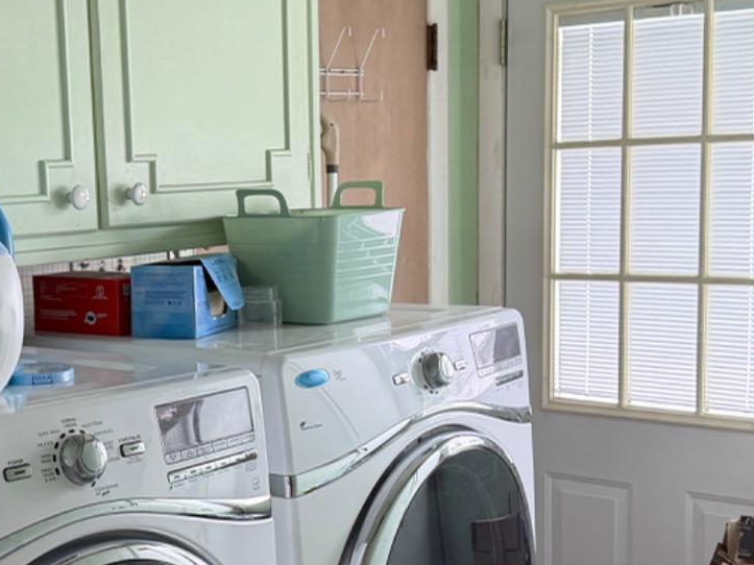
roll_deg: +2.6
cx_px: 174
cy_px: 407
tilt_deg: -9.0
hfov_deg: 28.1
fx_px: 1481
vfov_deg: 21.5
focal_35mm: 68
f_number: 1.78
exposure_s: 1/105
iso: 200
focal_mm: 6.76
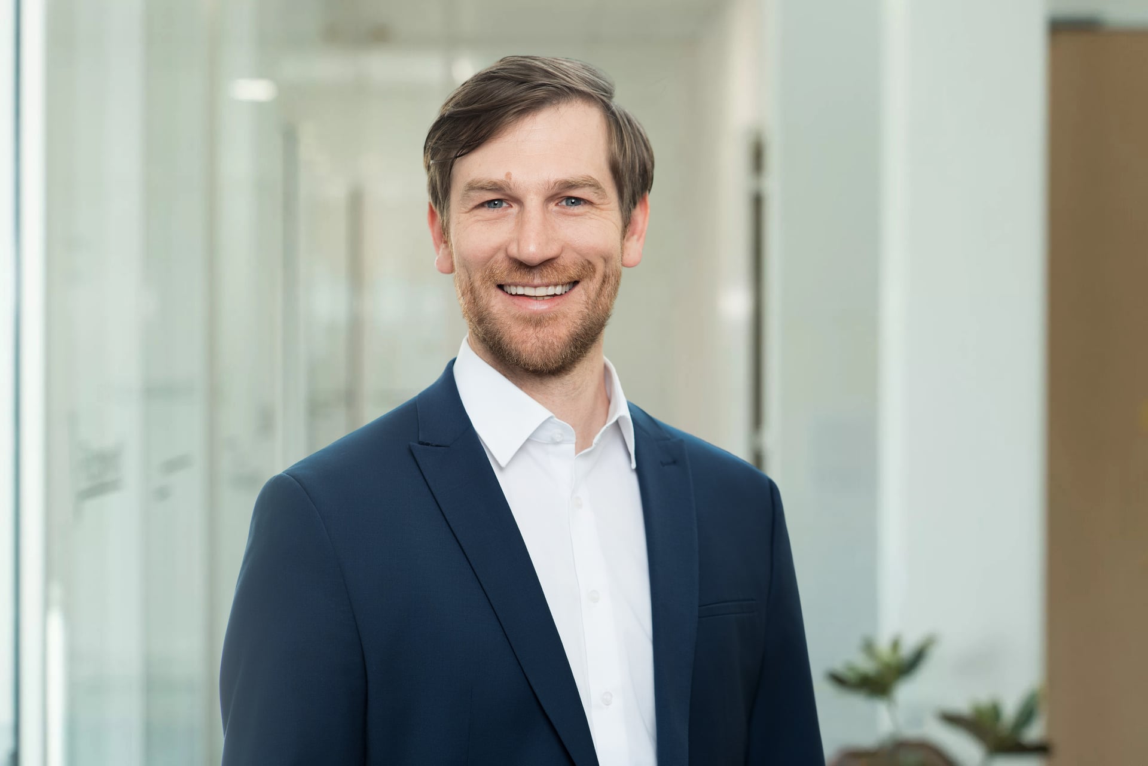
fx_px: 2710
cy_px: 383
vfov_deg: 16.1
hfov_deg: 23.9
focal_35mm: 85
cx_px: 574
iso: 160
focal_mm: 85
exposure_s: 1/160
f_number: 3.2
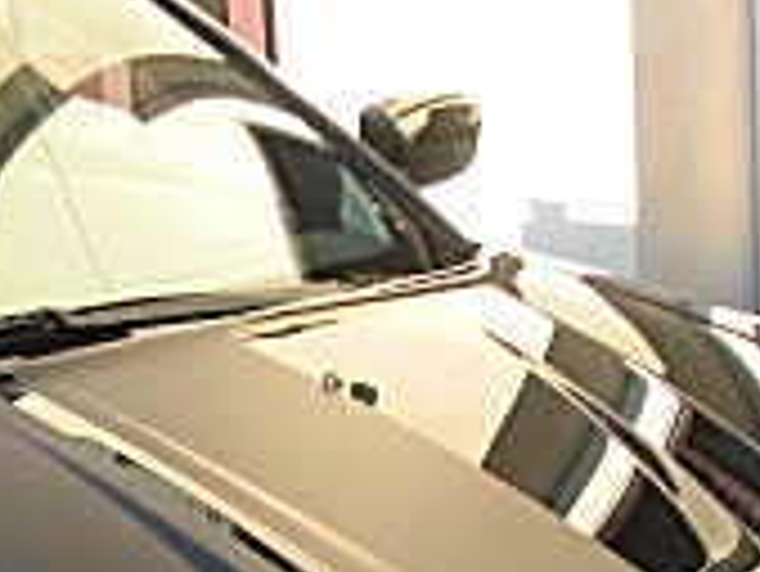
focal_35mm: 136
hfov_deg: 14.3
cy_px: 811
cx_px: 49
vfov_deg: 10.6
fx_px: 2988
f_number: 2.8
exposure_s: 1/125
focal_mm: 6.3
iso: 50
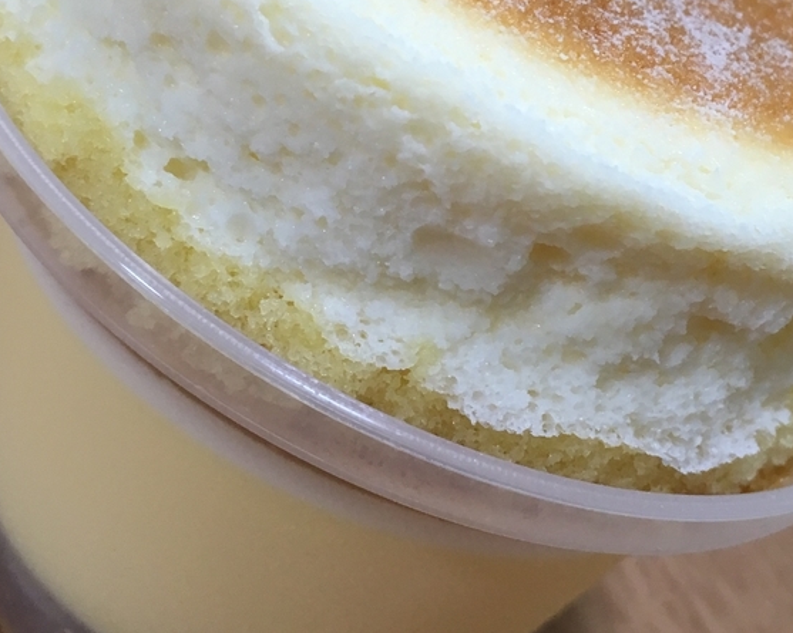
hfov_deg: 31.0
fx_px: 1431
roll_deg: -32.2
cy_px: 343
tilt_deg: -33.7
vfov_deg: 25.0
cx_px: 437
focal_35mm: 61
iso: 80
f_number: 2.2
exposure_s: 1/30
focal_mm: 4.15
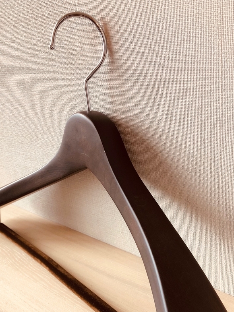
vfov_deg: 49.4
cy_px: 204
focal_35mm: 37
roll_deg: +7.2
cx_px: 127
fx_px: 334
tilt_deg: -27.7
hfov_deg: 38.6
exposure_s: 1/25
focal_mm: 4
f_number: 1.8
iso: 40
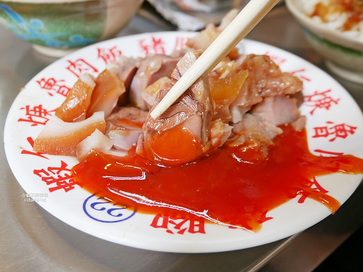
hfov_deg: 49.0
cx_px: 182
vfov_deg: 37.8
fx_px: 399
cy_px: 136
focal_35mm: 38
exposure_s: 1/60
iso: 400
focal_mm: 19
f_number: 4.3
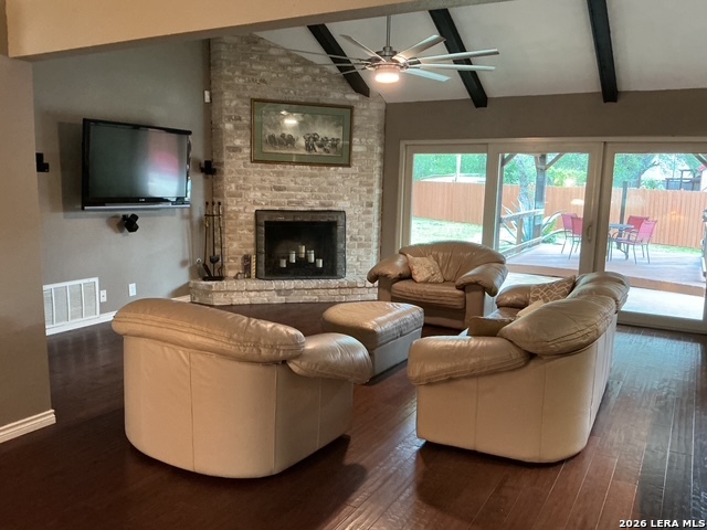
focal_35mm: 29
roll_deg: -1.4
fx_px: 592
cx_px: 354
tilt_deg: -8.3
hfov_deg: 61.7
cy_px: 265
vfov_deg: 48.2
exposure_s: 1/30
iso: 320
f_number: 1.8
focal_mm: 3
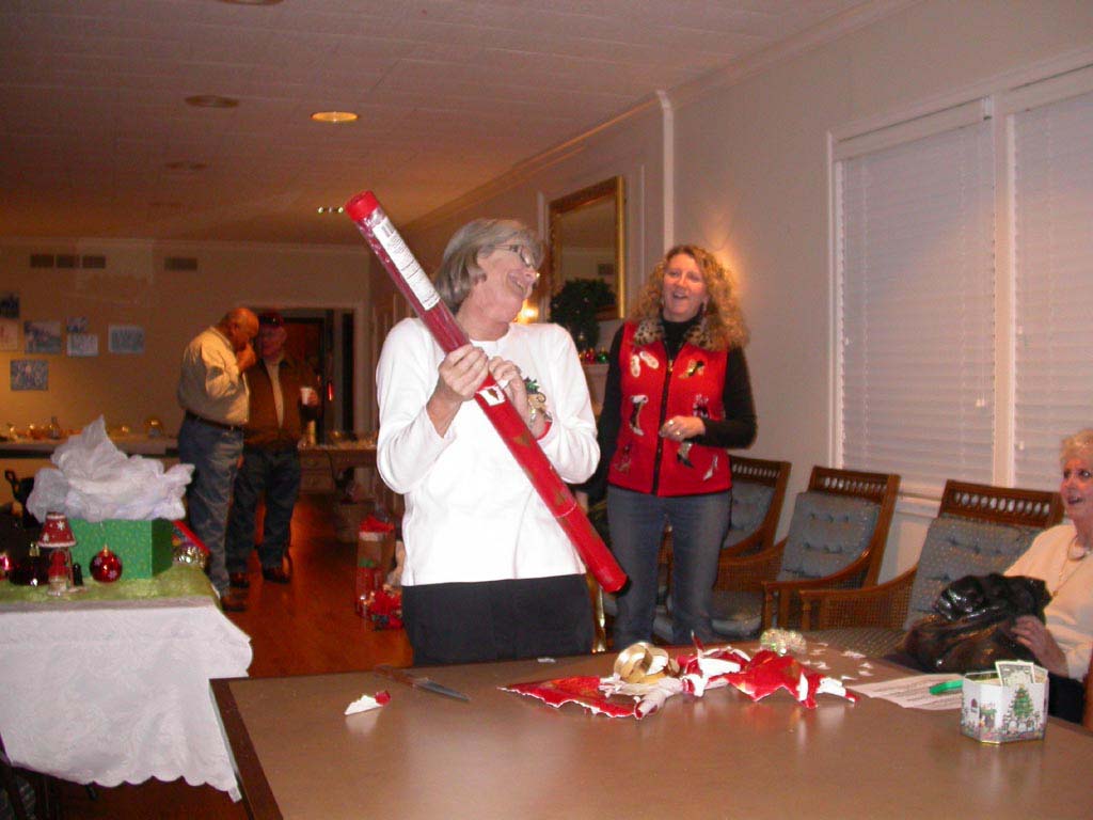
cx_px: 546
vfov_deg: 37.7
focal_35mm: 38
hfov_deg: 49.0
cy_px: 410
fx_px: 1200
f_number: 2.6
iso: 200
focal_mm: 7.85
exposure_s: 1/60
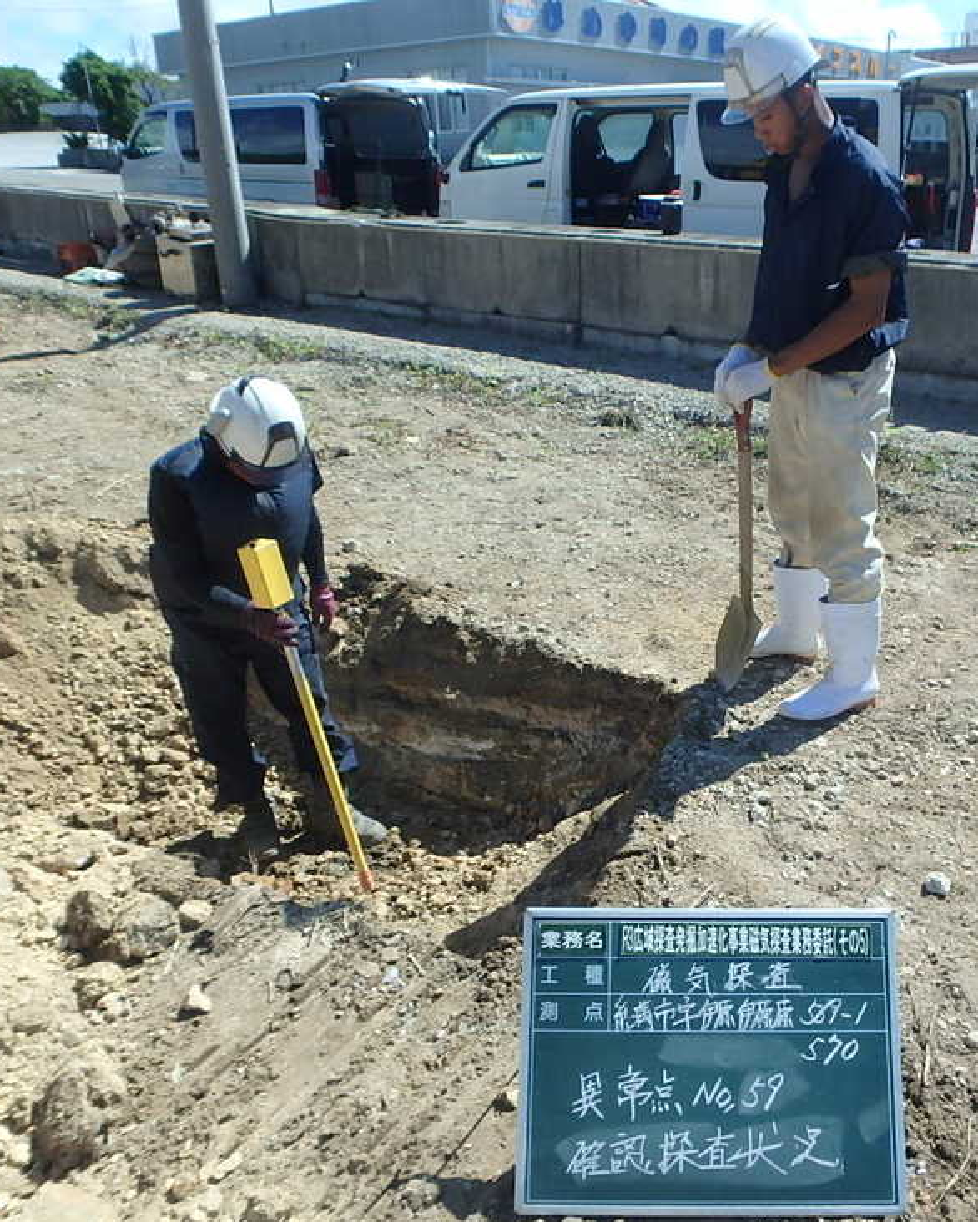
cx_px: 654
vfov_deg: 62.2
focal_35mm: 28
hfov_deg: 50.6
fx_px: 1013
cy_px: 613
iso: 125
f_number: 3.5
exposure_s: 1/1000
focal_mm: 3.7
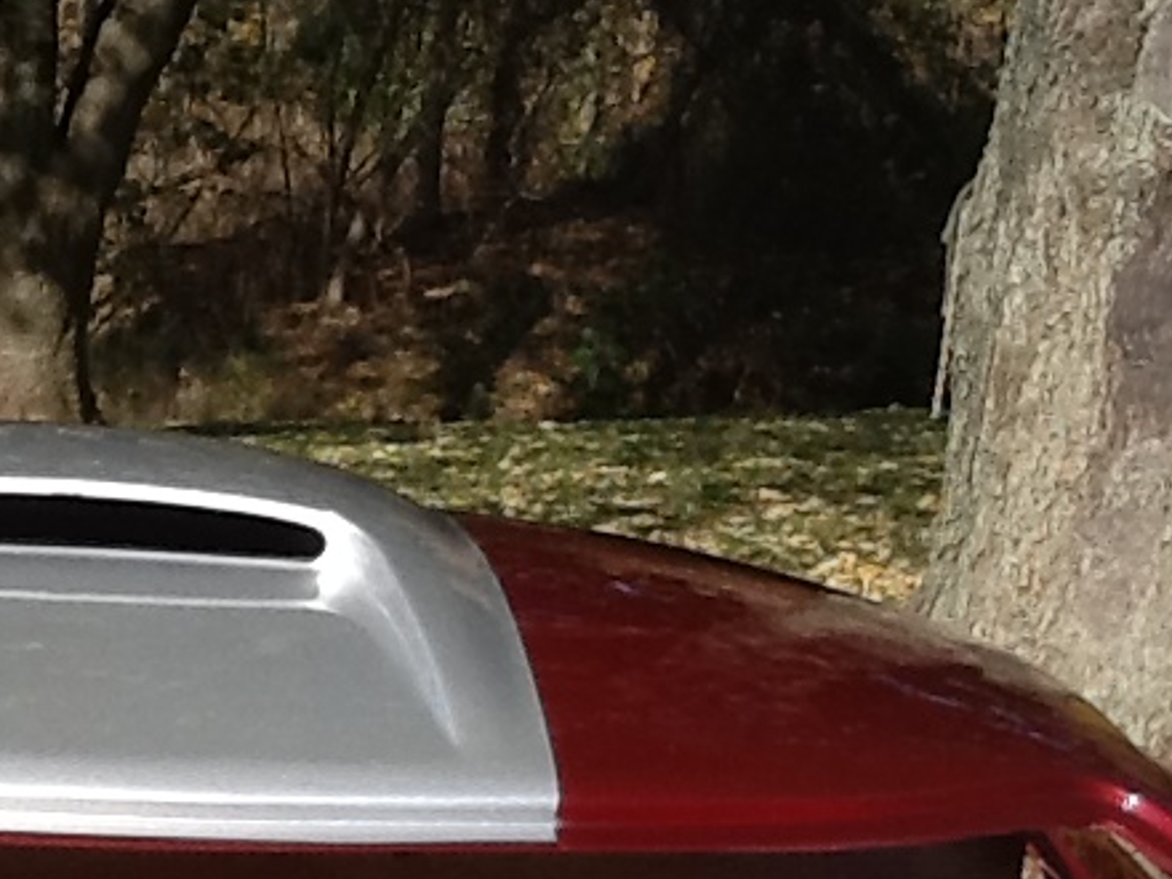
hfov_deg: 19.9
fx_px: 3250
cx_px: 27
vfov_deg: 15.1
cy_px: 876
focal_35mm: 96
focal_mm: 2.03
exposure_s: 1/1029
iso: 40
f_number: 2.4
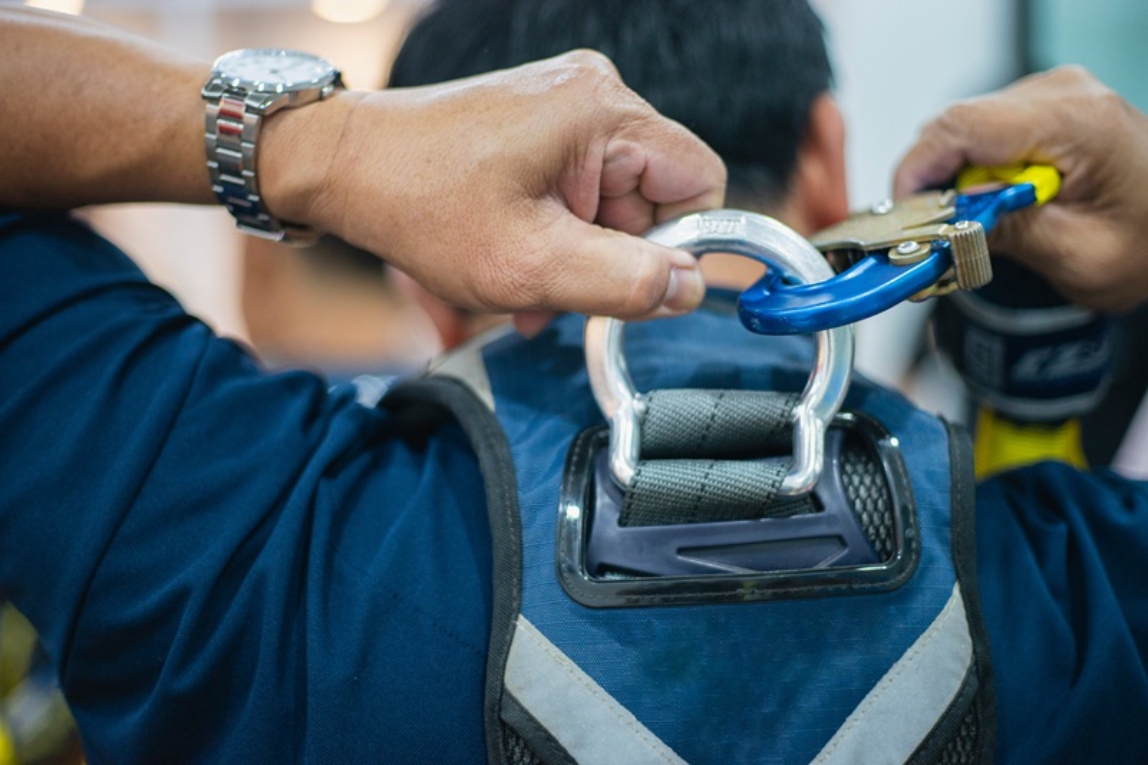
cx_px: 574
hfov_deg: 39.6
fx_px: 1594
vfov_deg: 27.0
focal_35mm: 50
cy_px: 382
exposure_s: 1/250
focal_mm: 50
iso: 500
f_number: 1.8
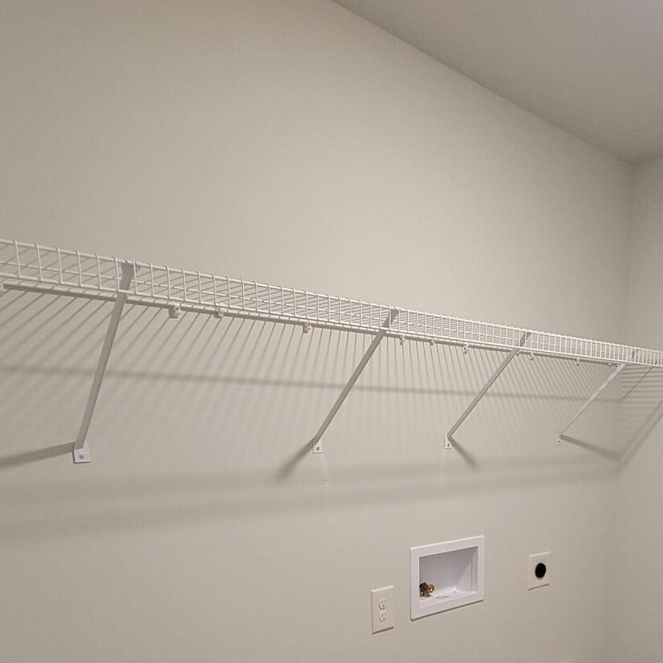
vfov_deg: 52.9
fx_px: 607
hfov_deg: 55.6
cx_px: 463
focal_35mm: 28
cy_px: 546
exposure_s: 1/60
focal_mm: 2.2
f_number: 2.2
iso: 400
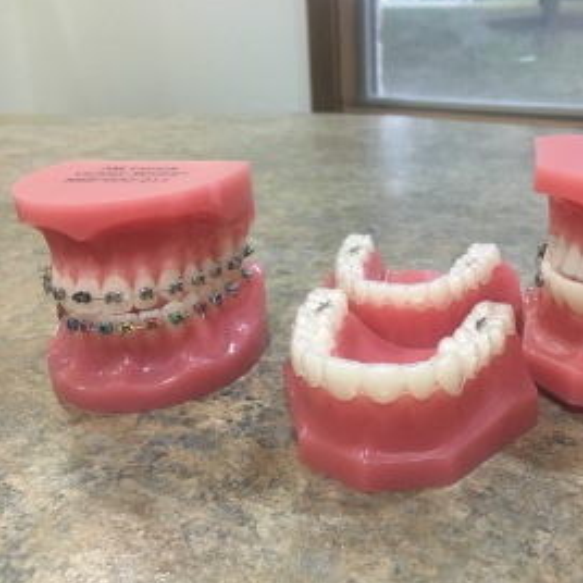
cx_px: 396
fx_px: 667
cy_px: 289
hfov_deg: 46.4
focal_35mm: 35
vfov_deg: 47.2
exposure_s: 1/24
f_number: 2.2
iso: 200
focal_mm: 4.15
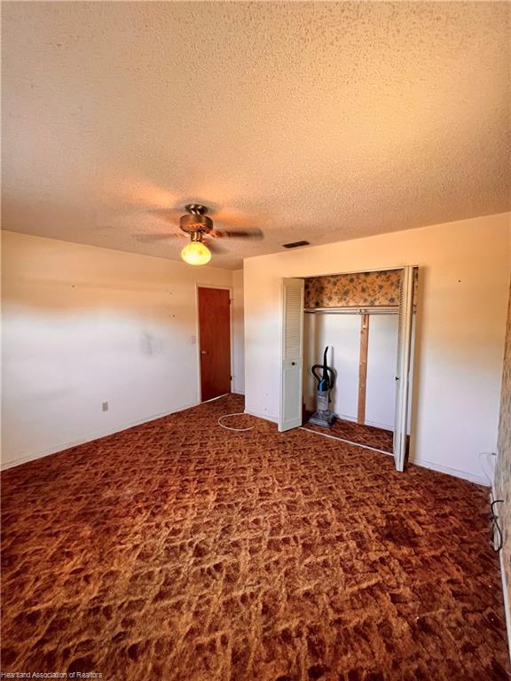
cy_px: 340
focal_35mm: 13
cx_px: 256
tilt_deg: -5.7
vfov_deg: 106.2
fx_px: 256
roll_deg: +0.7
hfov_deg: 89.9
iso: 320
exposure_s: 1/60
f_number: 1.8
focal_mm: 1.57
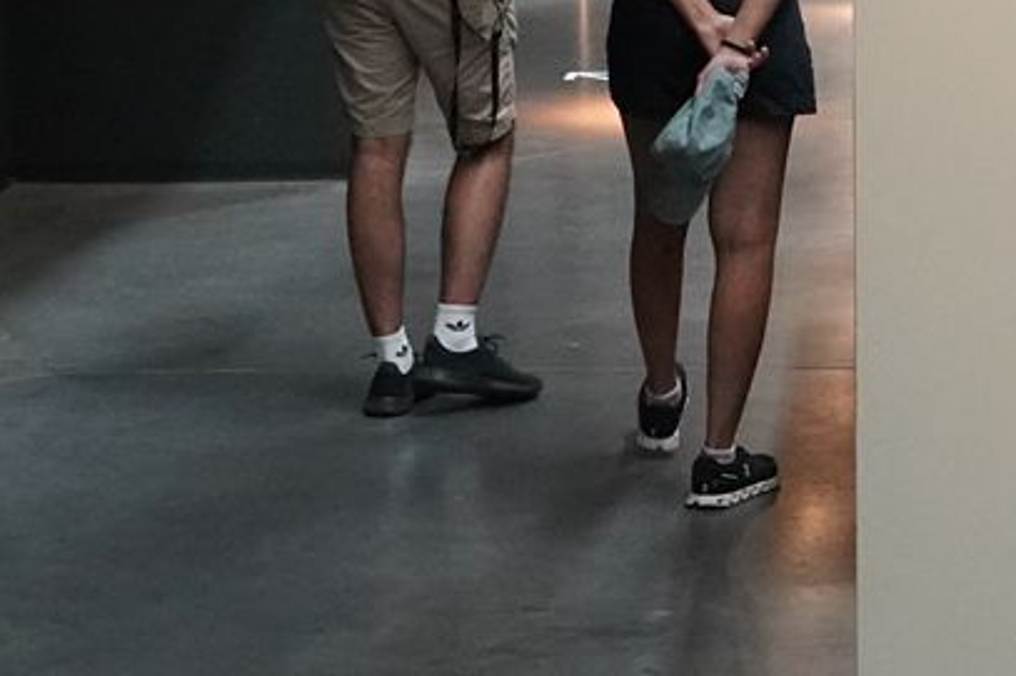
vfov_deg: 11.5
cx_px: 1053
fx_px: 3329
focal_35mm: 118
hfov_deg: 16.9
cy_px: 5
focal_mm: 24
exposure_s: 1/80
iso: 6400
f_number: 8
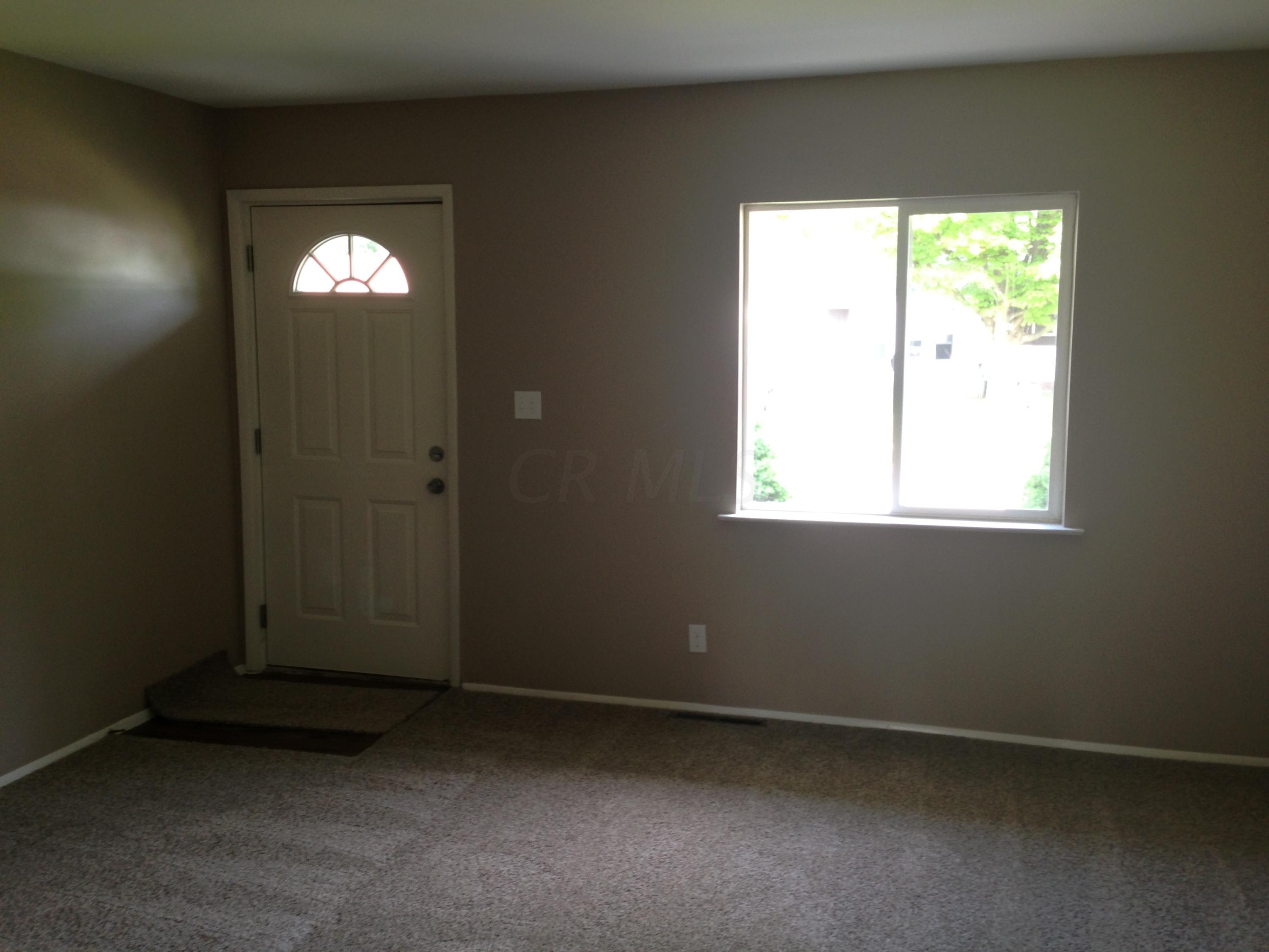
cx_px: 634
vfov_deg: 42.9
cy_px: 476
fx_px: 1210
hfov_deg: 55.4
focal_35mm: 33
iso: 50
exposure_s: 1/20
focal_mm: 4.13
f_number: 2.4
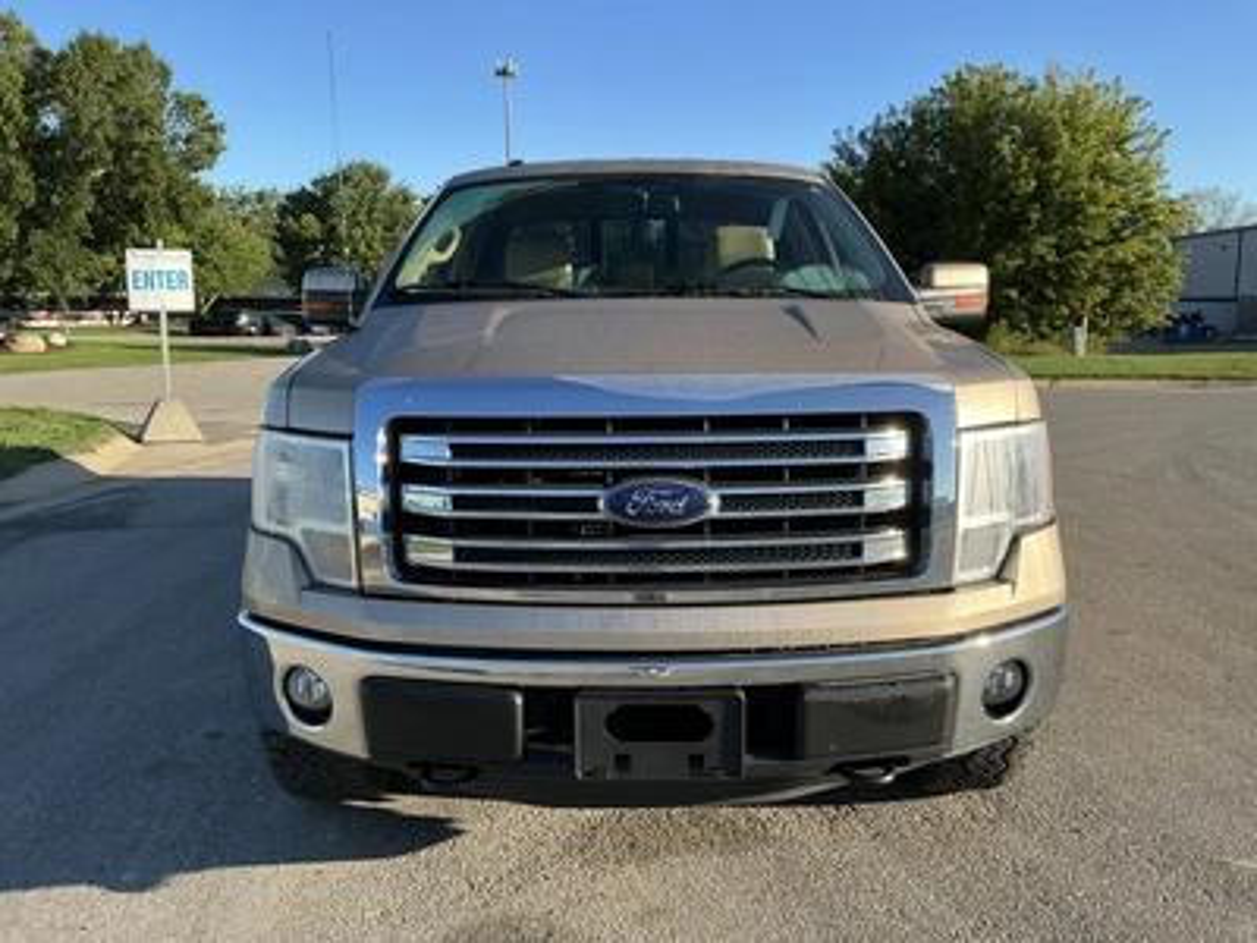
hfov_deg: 63.4
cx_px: 628
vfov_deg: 49.7
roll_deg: +0.3
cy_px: 472
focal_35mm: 28
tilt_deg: -8.4
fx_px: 1017
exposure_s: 1/700
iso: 25
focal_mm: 3
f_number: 1.8
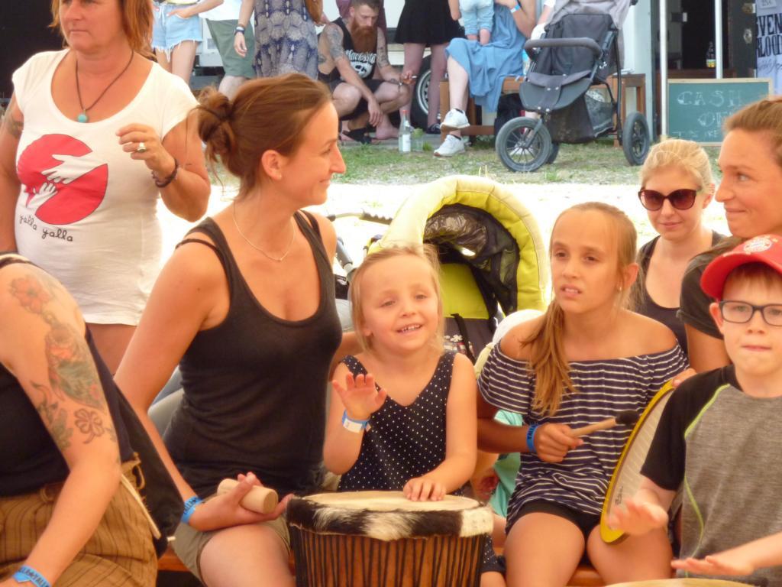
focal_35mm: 196
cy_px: 294
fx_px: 4428
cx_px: 391
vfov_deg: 7.6
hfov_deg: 10.1
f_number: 4.5
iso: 250
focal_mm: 32.1
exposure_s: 1/160
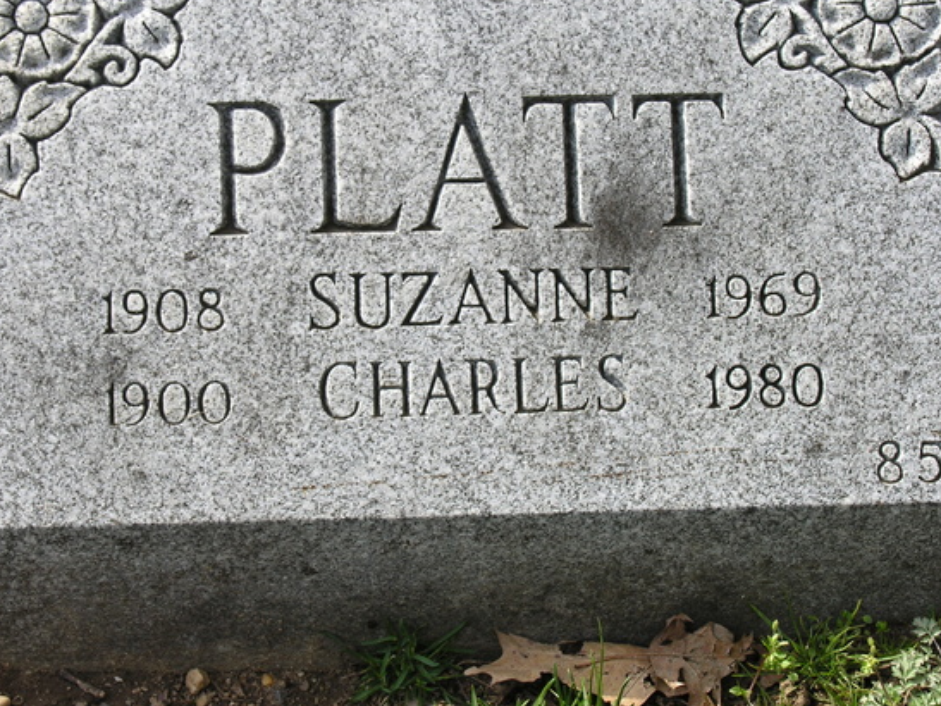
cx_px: 437
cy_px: 293
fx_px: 3071
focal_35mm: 113
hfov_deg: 17.4
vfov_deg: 13.1
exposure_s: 1/116
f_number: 6.1
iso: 50
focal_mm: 19.8
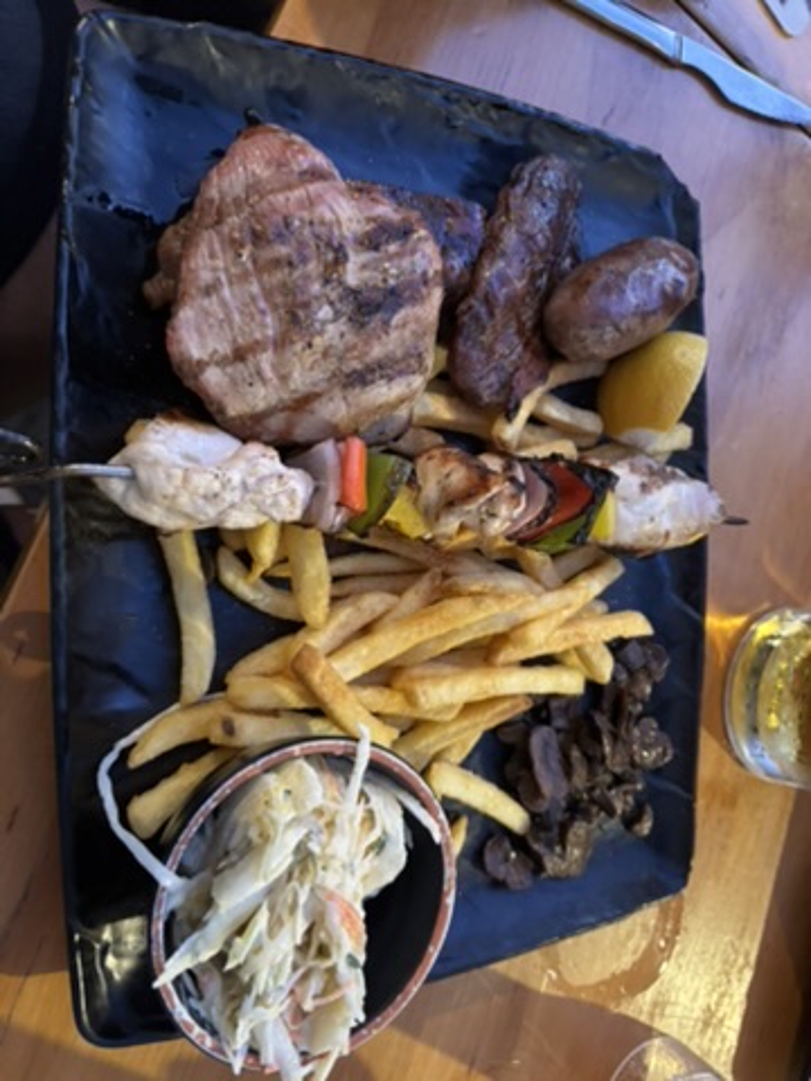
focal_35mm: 26
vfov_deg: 67.3
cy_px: 540
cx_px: 406
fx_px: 812
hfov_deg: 53.1
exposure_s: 1/33
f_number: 1.6
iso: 640
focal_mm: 5.96
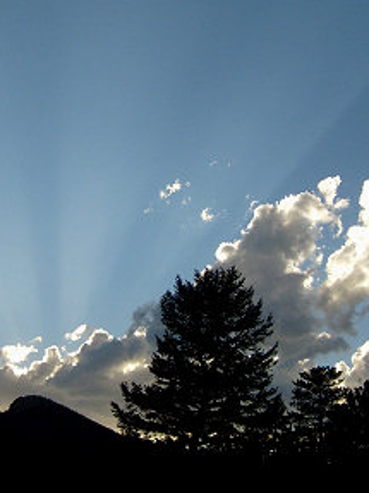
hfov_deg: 21.9
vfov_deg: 28.9
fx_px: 953
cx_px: 132
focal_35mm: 67
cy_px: 199
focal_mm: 5.8
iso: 80
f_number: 7.1
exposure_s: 1/250
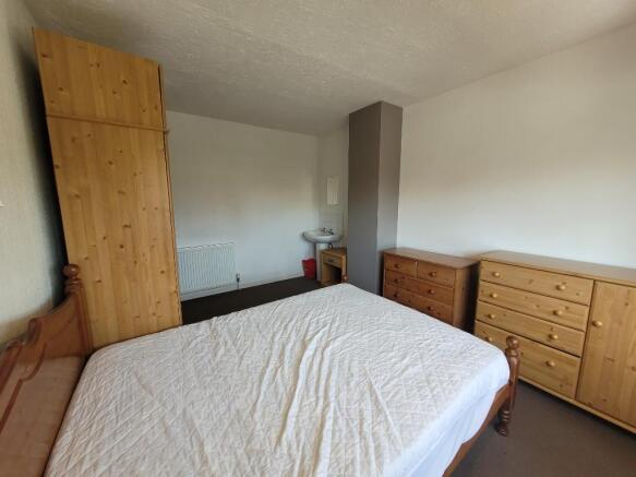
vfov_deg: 89.9
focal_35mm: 13
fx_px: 239
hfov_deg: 106.2
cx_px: 318
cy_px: 238
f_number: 2.2
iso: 100
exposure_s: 1/50
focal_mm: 1.74
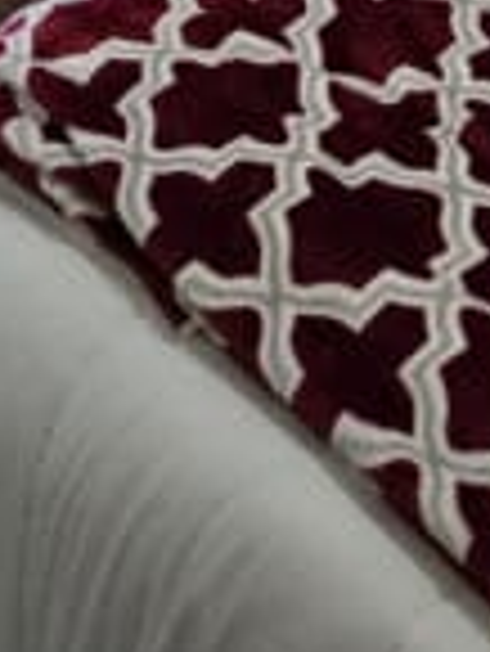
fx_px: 1998
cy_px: -659
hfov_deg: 13.2
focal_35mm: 106
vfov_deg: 15.0
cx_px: 746
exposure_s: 1/120
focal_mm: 5.4
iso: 320
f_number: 1.8
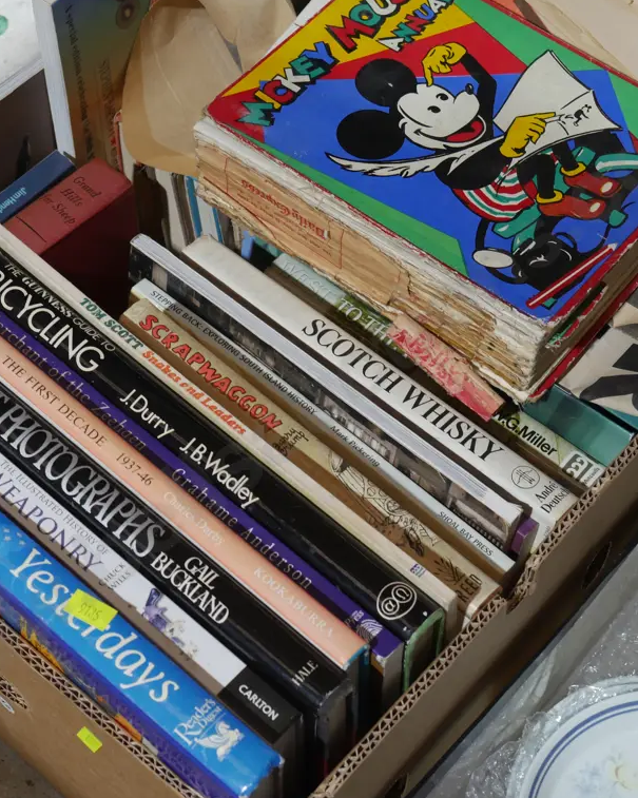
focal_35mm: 74
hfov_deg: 20.7
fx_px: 1748
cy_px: 400
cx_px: 326
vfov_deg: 25.7
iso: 800
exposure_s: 1/60
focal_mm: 28
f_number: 5.3
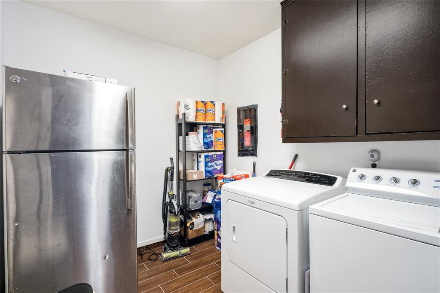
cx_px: 220
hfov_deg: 96.8
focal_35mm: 16
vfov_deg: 73.7
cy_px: 146
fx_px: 195
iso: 200
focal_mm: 16
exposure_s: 1/1.25
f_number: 7.1
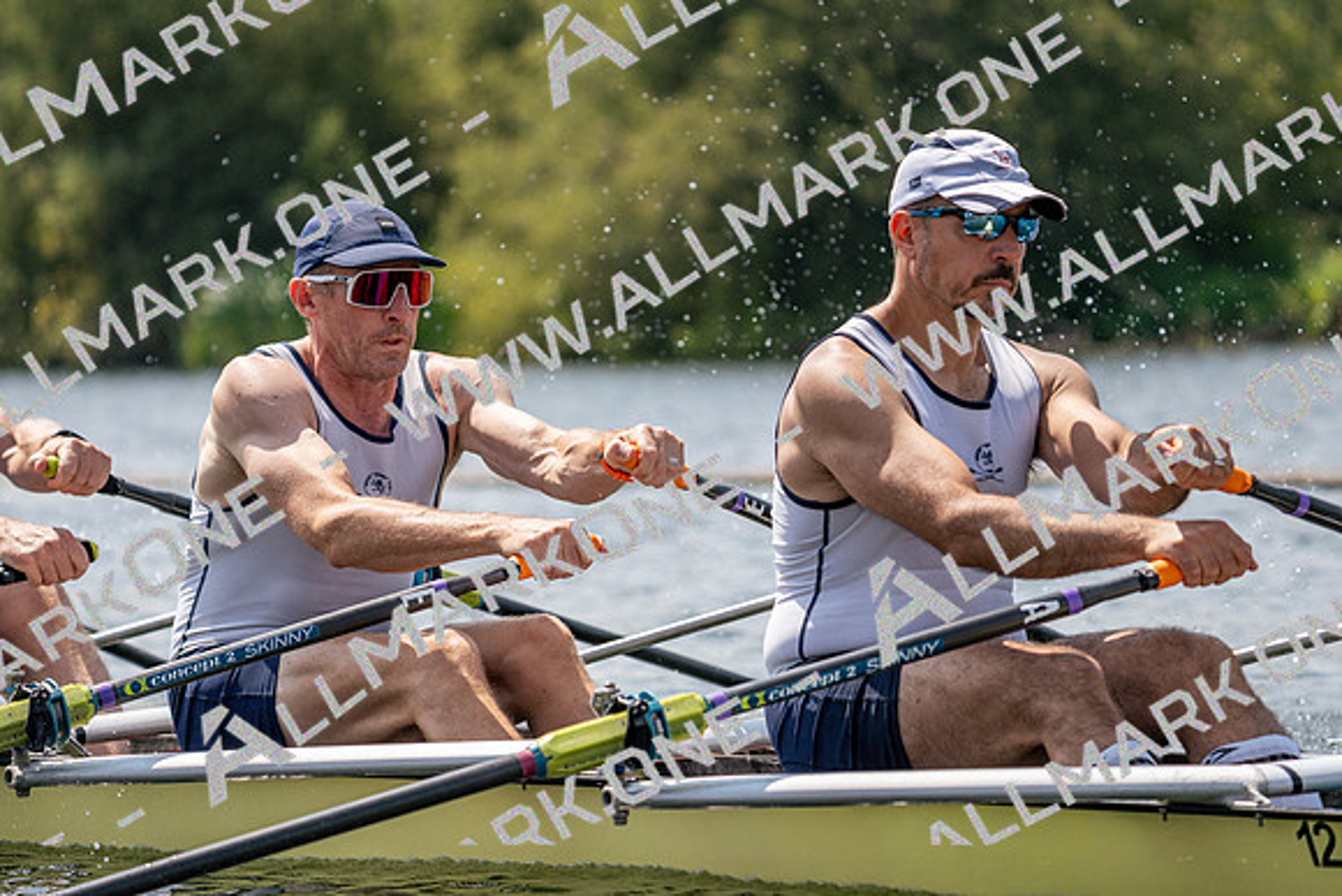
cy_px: 448
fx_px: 9247
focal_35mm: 248
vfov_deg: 5.5
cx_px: 671
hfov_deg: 8.3
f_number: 5.6
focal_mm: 248
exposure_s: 1/1600
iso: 200
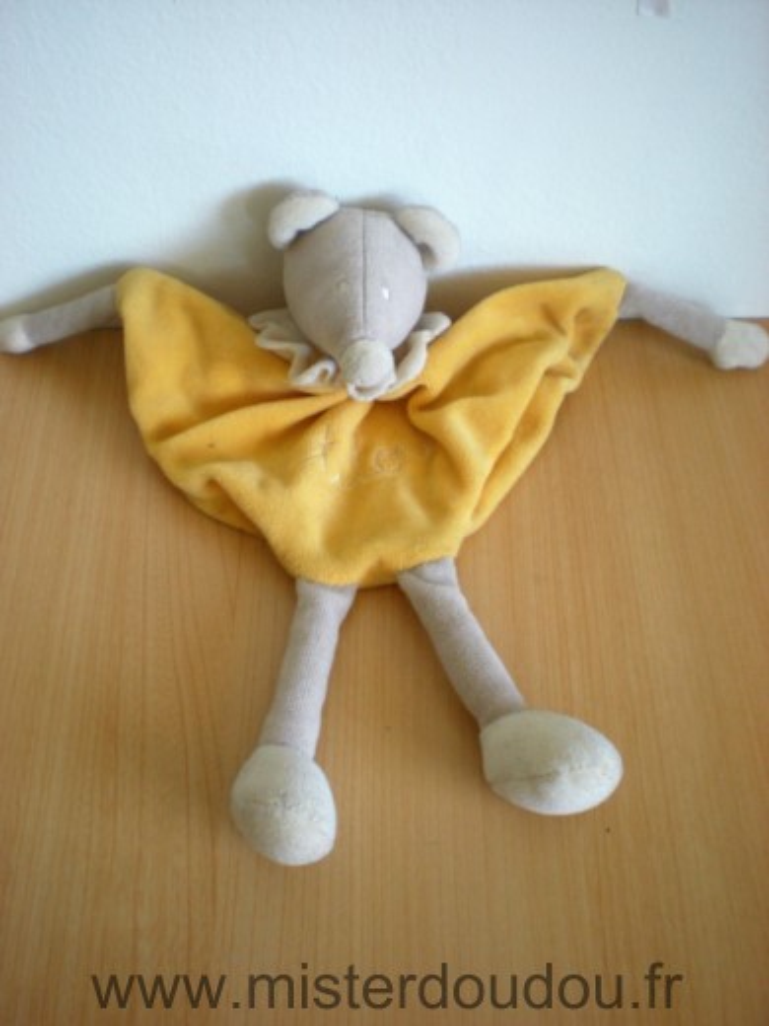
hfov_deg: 37.7
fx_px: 1126
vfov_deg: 49.0
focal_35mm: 38
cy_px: 513
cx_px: 384
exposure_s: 1/34
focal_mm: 6.3
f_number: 3.1
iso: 200
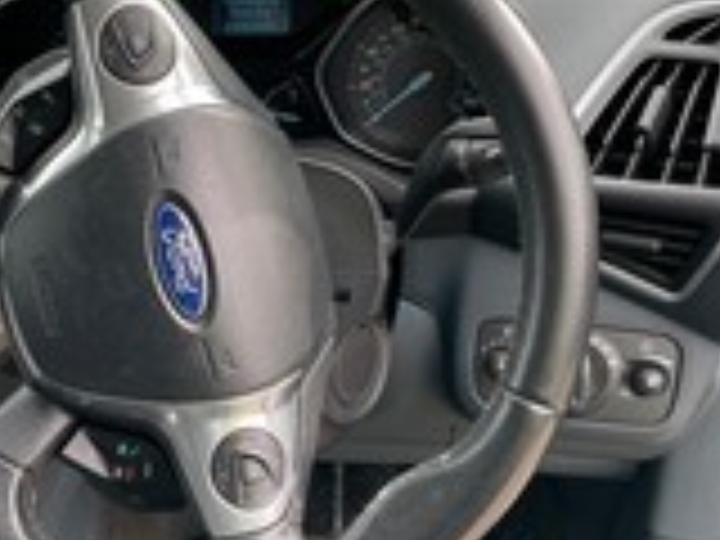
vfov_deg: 25.7
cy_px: 288
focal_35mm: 57
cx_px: 135
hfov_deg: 32.8
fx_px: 1186
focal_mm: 4.2
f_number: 1.6
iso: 32
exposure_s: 1/129
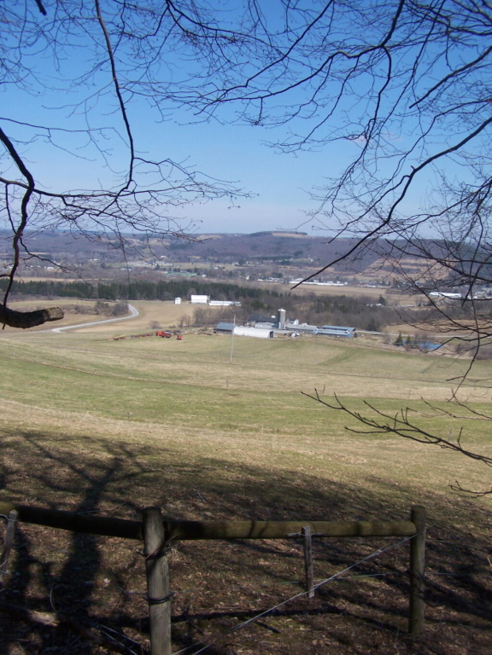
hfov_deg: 37.7
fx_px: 720
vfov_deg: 49.0
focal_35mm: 38
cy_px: 328
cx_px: 246
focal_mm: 6.3
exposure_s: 1/800
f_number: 4
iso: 80
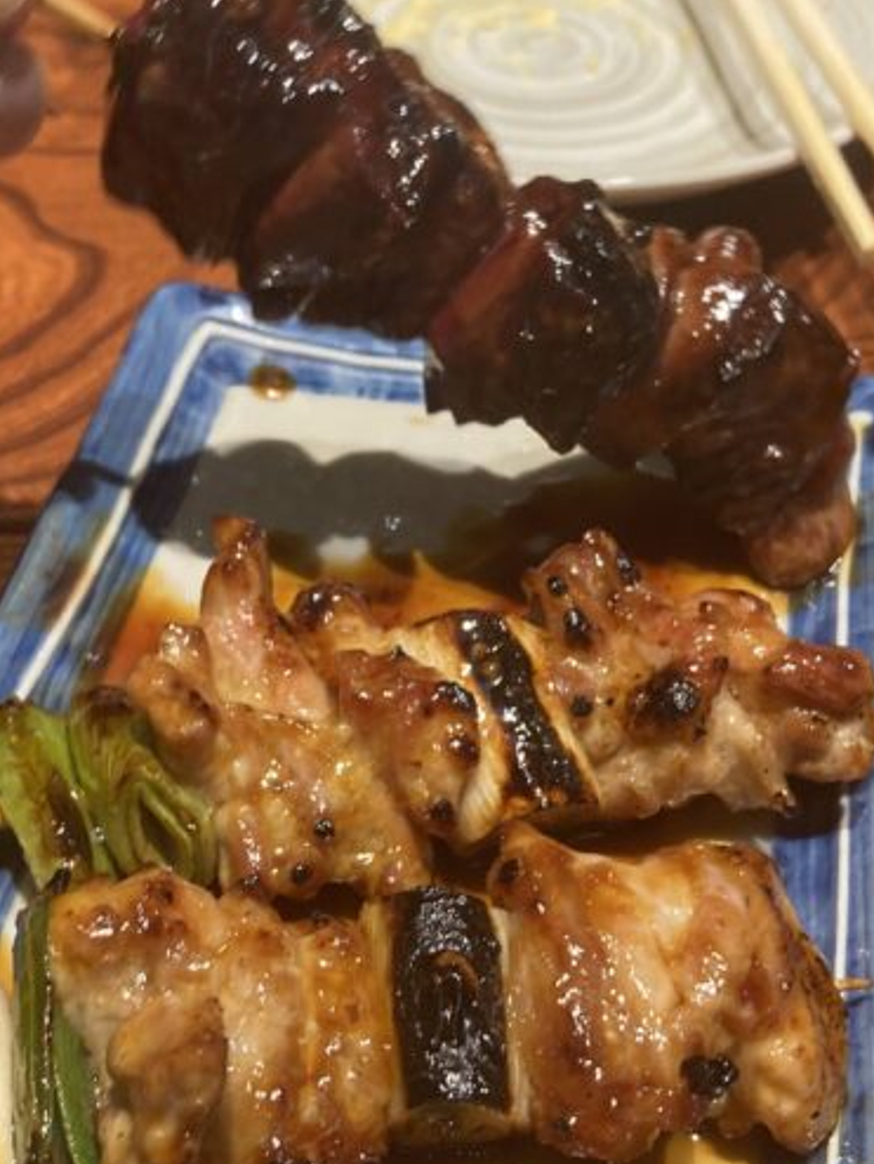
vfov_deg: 33.2
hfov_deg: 25.2
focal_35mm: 58
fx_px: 1951
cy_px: 631
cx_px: 372
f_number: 1.8
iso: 80
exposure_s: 1/51
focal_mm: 3.99
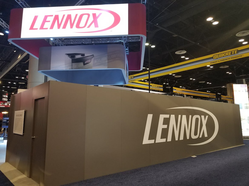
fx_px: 187
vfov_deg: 53.1
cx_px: 124
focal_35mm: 26
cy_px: 93
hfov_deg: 67.3
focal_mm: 4.25
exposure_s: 1/40
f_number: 1.7
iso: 160
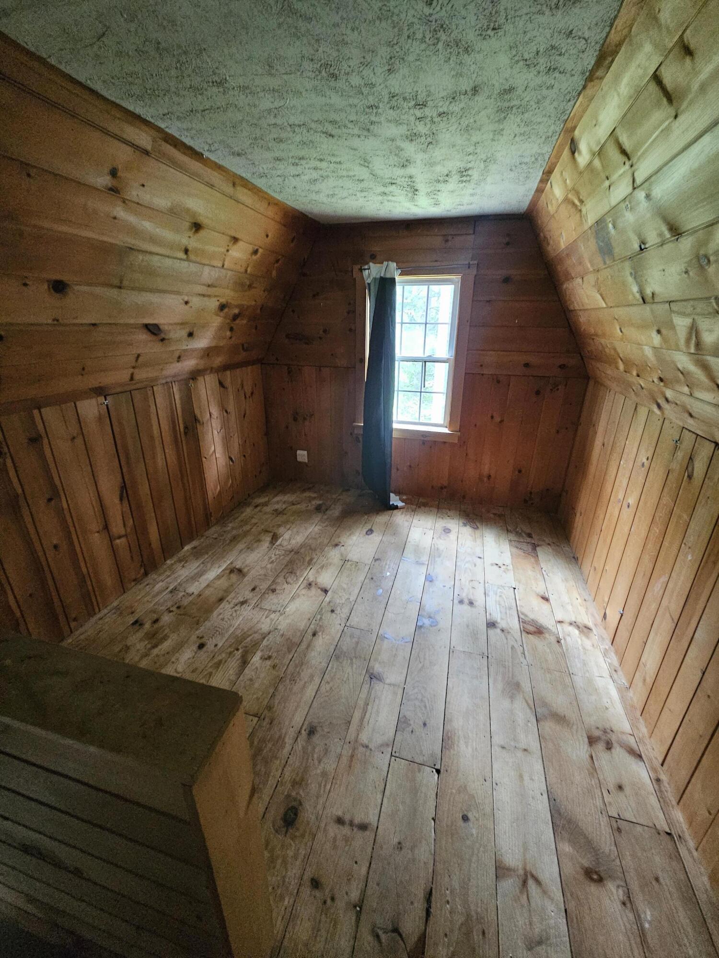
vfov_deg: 106.2
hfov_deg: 89.9
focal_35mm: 13
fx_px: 360
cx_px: 360
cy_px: 479
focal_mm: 2.2
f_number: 2.2
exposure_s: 1/30
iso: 640
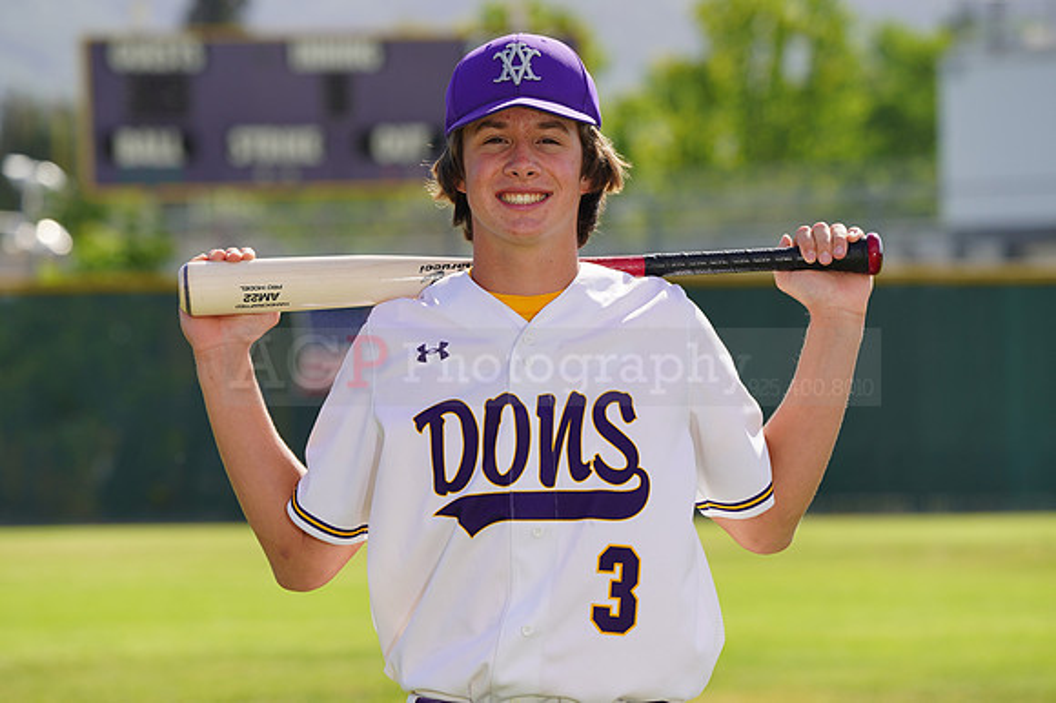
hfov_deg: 8.8
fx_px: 6889
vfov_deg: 5.8
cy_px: 352
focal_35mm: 235
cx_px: 528
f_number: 8
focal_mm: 235
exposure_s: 1/250
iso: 100
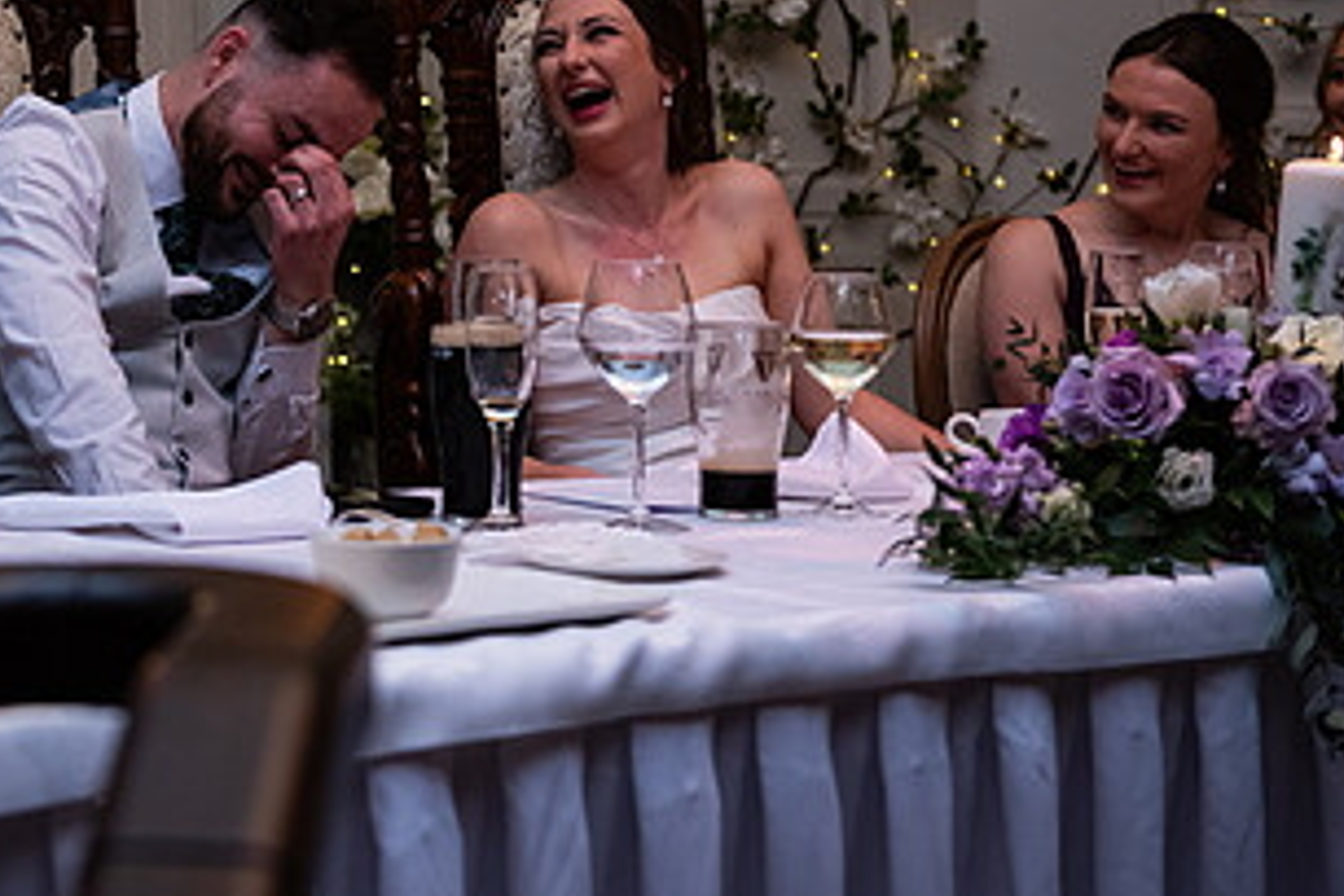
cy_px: 125
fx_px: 3397
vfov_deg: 14.9
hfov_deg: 21.9
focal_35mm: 91
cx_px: 180
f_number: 3.5
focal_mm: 48
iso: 1000
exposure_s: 1/160
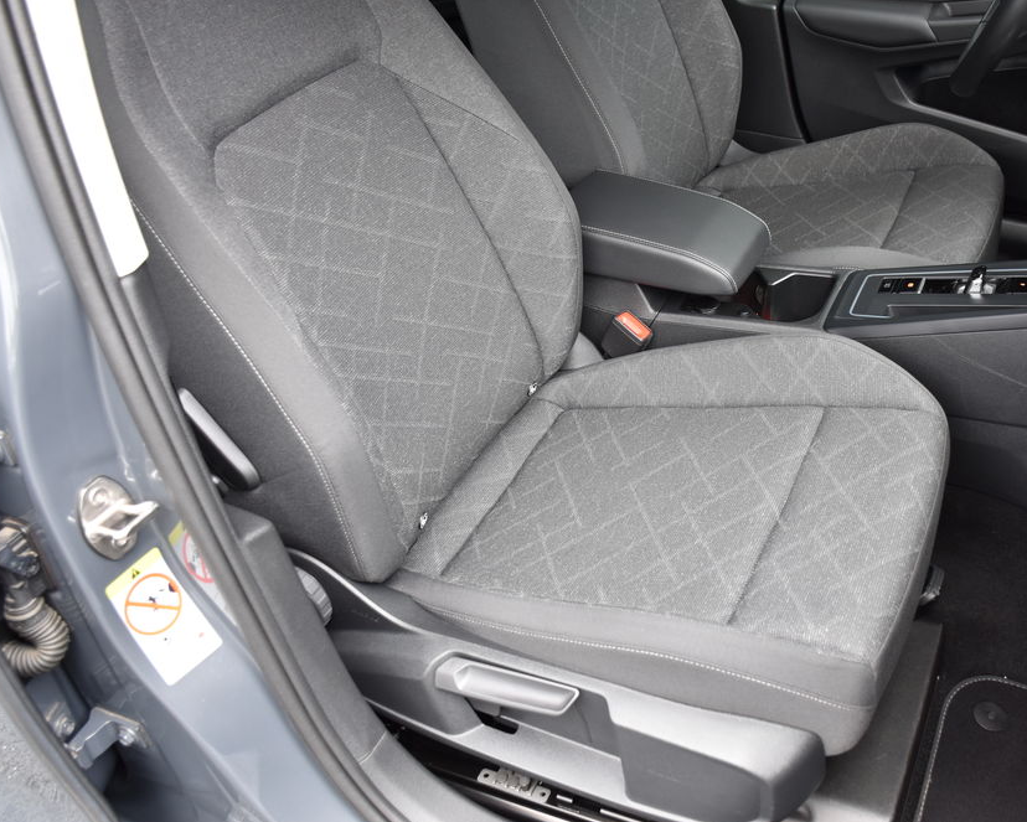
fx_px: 1034
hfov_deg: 52.5
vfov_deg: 43.4
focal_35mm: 34
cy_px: 411
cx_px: 607
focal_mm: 20
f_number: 5
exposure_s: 1/100
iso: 400
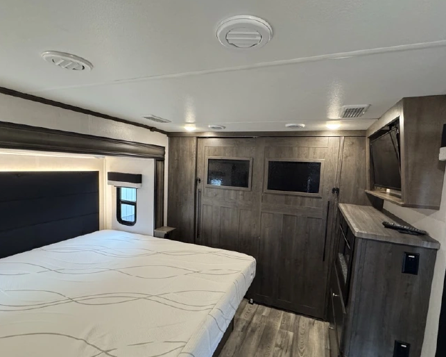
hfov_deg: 89.6
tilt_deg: -4.1
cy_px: 188
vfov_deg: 76.9
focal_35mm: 17
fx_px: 224
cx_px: 234
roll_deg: -2.8
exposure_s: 1/60
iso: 320
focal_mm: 2.22
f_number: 2.2
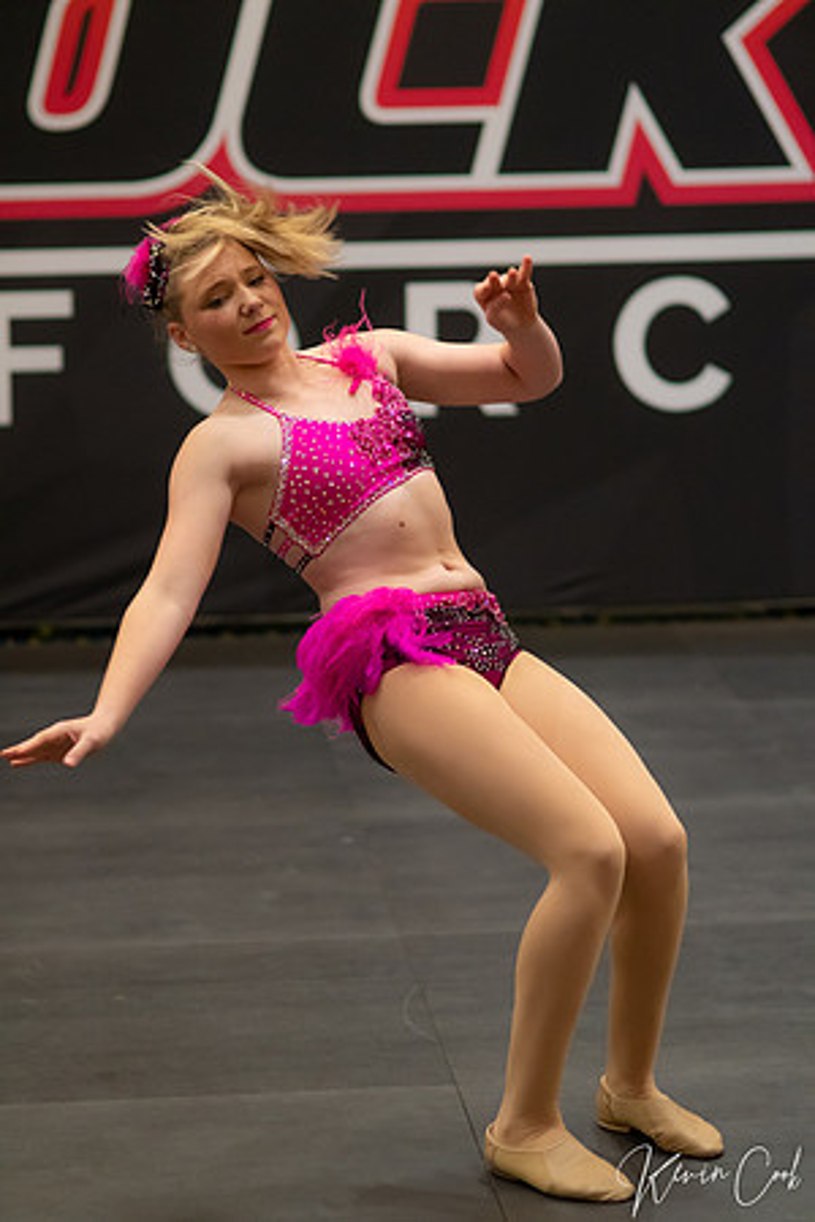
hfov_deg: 10.8
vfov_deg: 16.1
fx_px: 4312
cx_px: 408
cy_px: 611
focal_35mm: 127
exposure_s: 1/640
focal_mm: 85
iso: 1600
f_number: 2
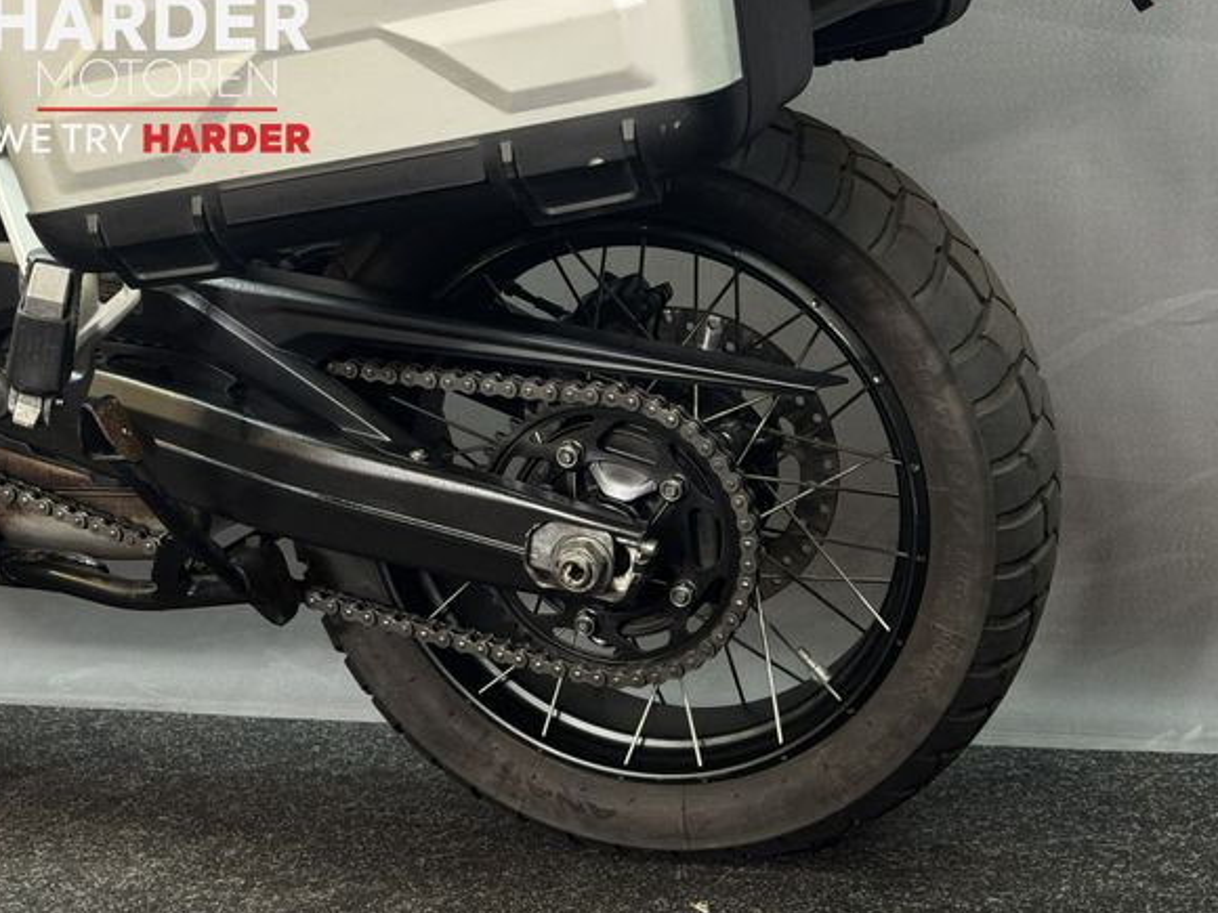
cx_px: 647
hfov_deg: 36.2
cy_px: 481
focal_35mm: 53
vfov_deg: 27.5
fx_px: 1865
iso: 200
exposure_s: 1/33
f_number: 1.78
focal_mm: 6.76
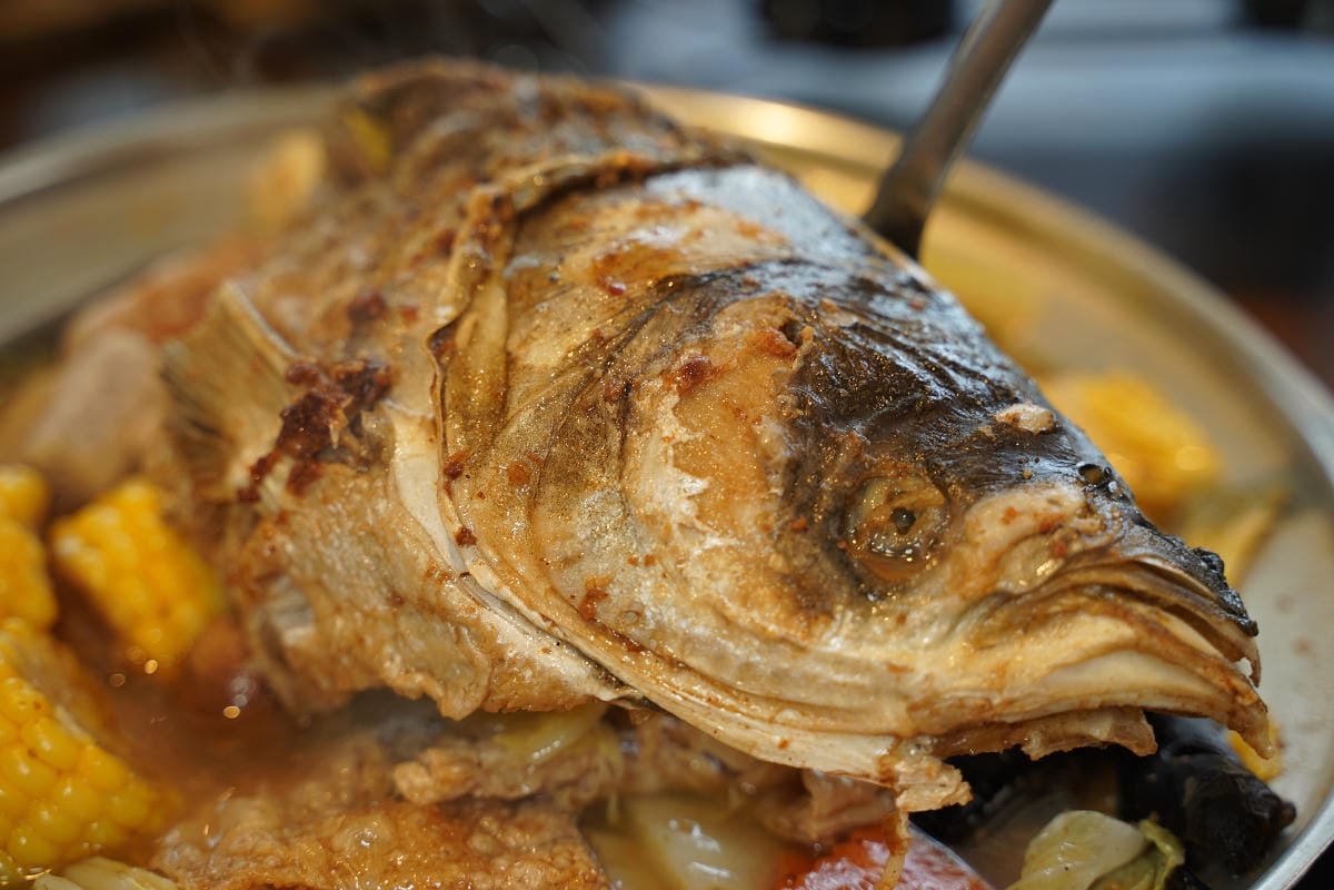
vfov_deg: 20.9
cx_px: 667
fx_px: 2408
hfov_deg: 31.0
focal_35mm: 65
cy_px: 445
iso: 200
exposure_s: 1/80
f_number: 4
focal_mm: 65
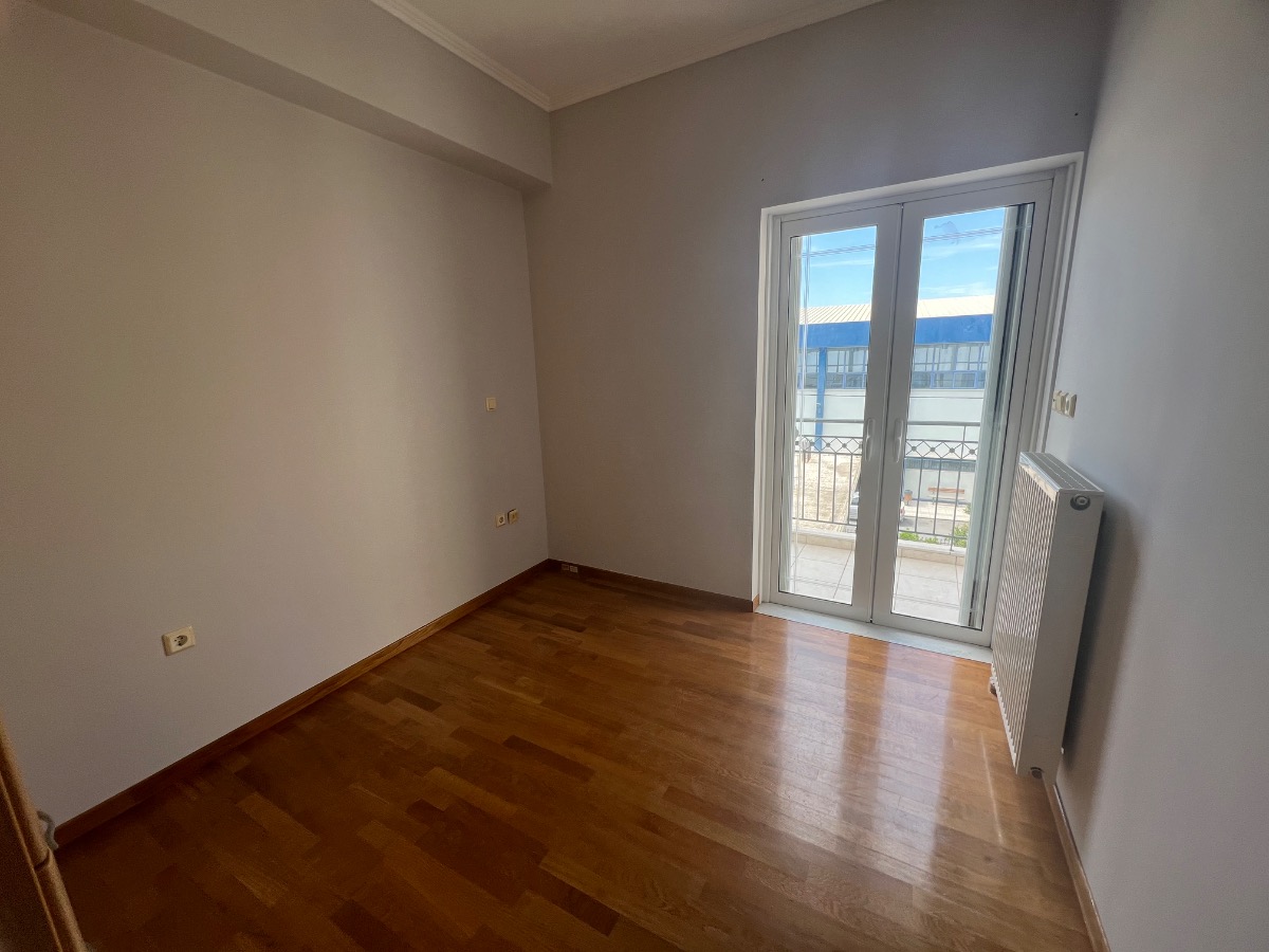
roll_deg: +1.7
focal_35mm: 13
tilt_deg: -11.5
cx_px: 634
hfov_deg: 106.2
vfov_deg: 89.9
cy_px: 476
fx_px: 477
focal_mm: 1.57
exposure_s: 1/121
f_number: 1.8
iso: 32
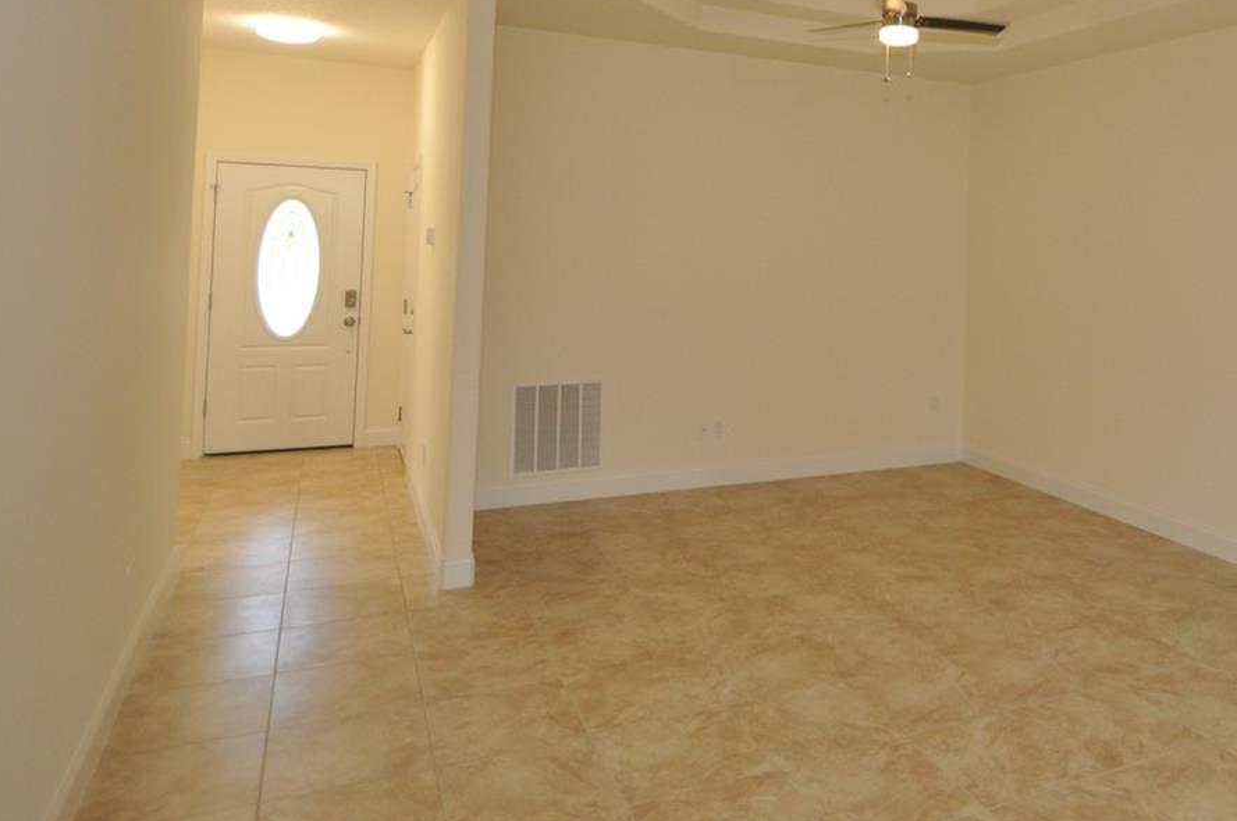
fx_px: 926
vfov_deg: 46.6
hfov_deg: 64.6
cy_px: 239
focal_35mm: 27
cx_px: 881
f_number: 4
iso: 500
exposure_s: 1/60
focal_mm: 10
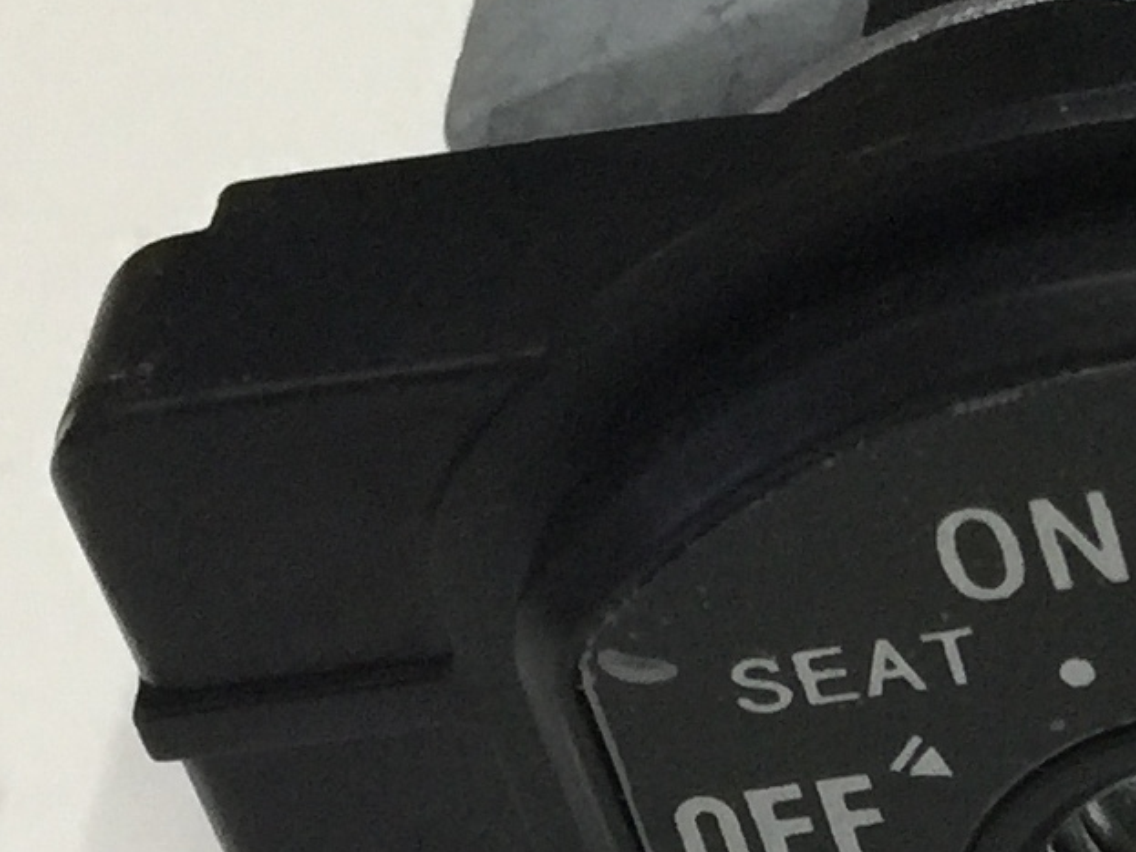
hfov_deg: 12.0
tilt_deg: -43.2
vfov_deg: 9.6
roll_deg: -3.9
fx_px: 4987
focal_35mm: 152
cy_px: 1049
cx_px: 1984
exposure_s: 1/17
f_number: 2.2
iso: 80
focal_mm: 4.15
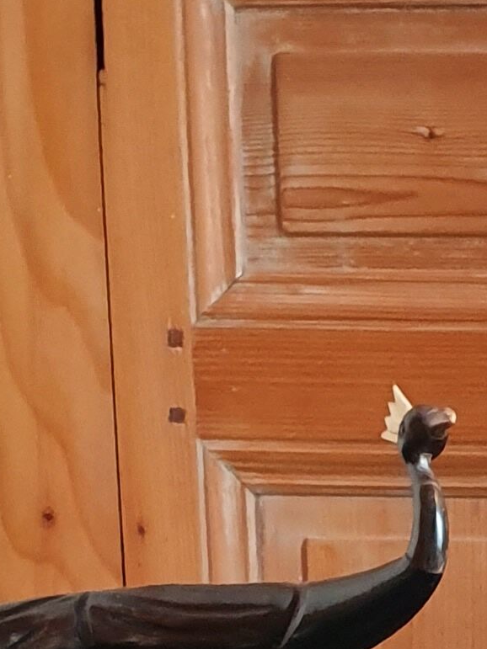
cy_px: 1112
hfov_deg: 10.7
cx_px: 620
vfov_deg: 13.3
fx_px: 2552
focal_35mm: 136
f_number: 1.5
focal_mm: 4.32
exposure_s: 1/50
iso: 400
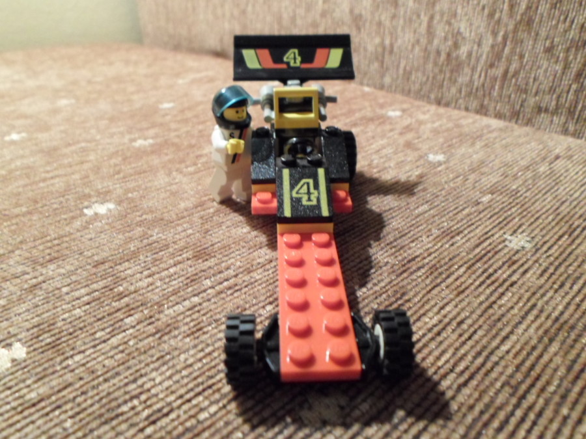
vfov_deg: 54.9
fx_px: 423
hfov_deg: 69.4
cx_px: 293
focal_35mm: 25
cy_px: 220
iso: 400
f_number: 2.5
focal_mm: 4.5
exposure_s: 1/10
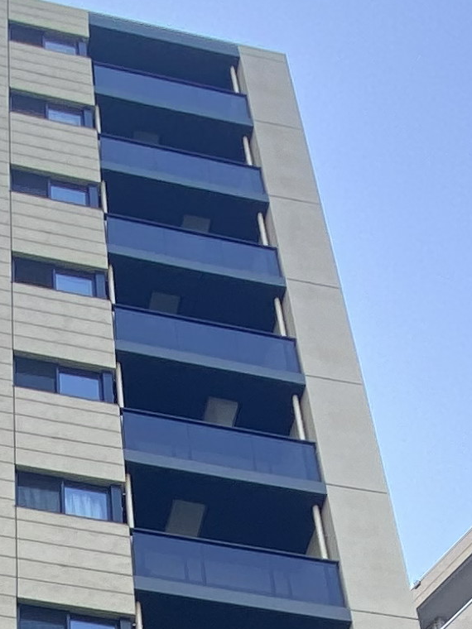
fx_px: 1254
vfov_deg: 18.9
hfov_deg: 21.0
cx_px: 71
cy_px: 1222
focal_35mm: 69
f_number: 2.4
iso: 25
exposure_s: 1/122
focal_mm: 1.54
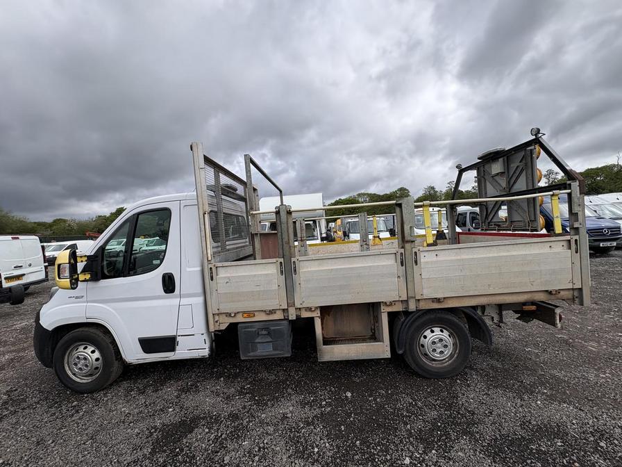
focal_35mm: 14
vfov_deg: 85.7
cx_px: 311
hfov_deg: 102.1
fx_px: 252
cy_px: 234
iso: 50
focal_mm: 2.22
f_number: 2.2
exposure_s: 1/1449
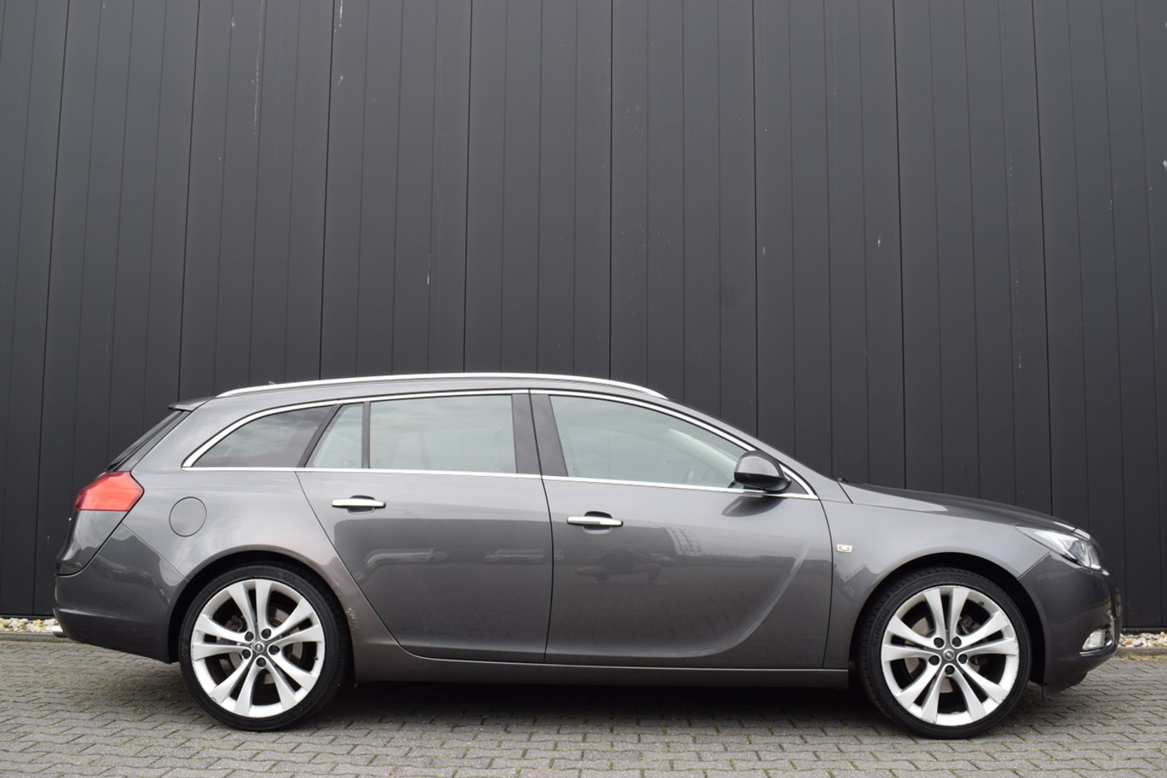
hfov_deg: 57.2
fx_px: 1070
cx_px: 584
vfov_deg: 40.0
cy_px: 389
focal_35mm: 33
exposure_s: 1/250
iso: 360
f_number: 8
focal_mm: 22
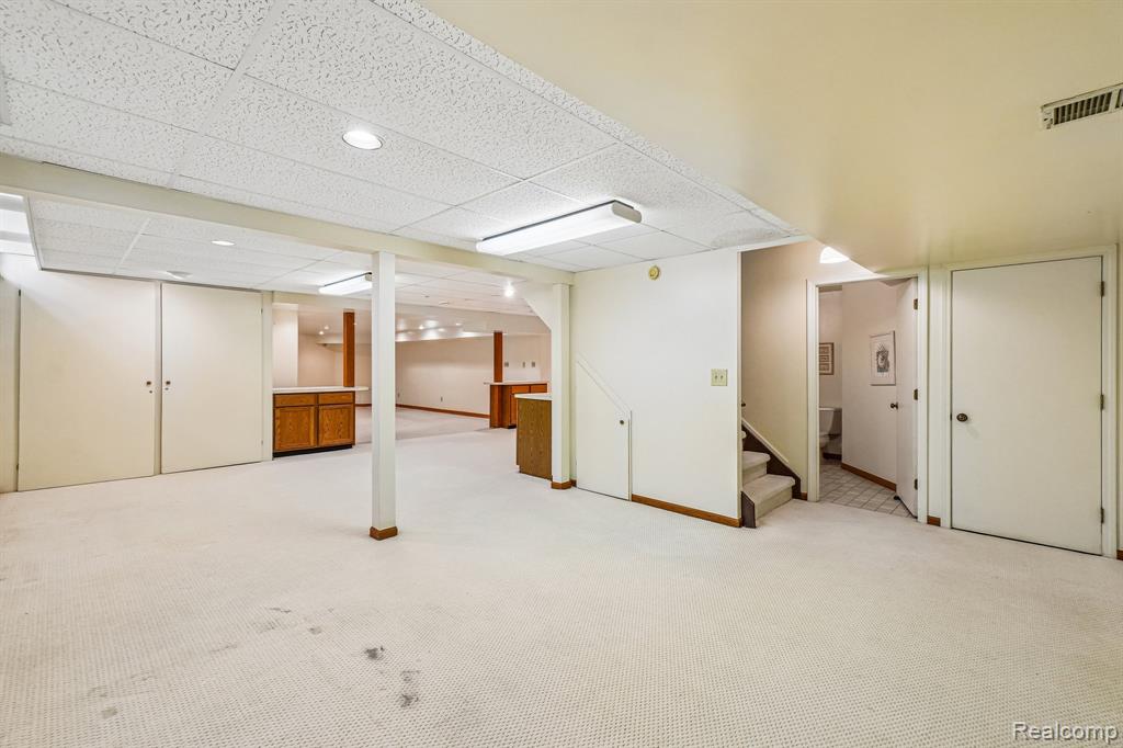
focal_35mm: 15
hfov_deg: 100.4
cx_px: 562
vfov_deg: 77.3
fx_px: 468
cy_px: 374
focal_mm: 10
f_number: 8
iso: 400
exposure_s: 1/15
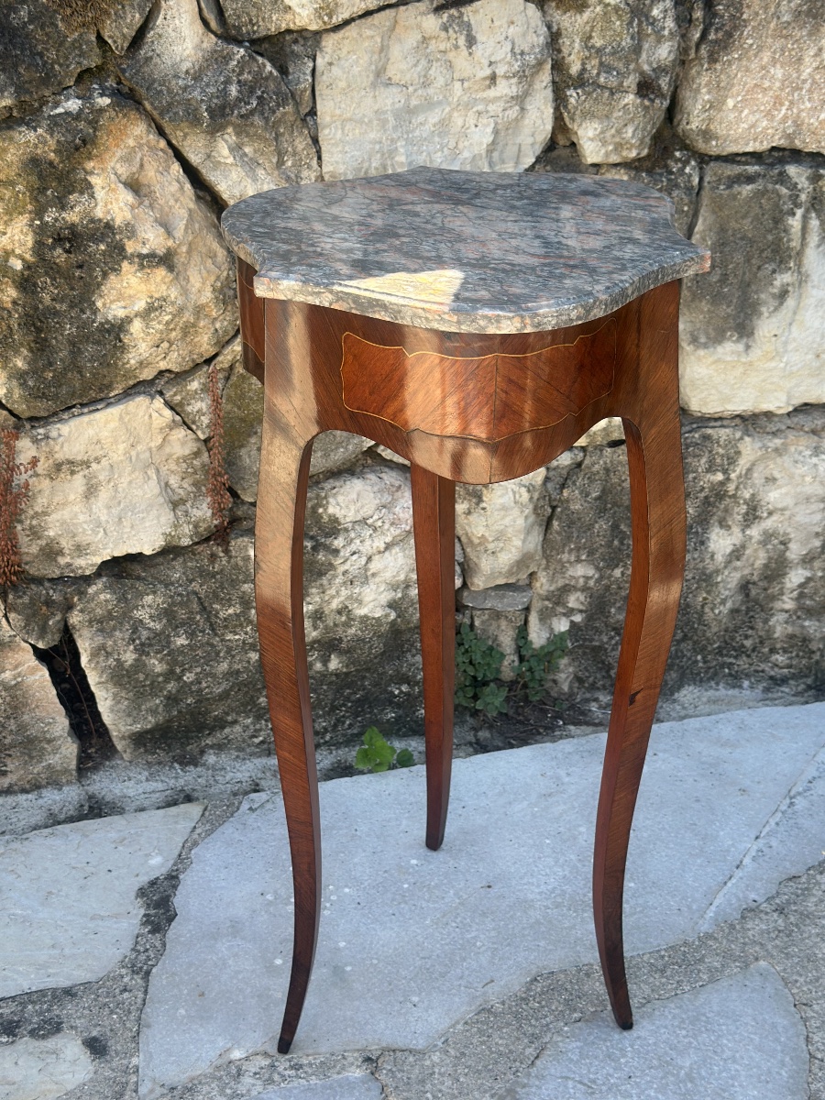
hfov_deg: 30.3
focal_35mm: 48
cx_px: 412
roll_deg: -1.7
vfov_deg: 39.7
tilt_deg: -25.9
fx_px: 1525
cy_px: 550
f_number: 1.78
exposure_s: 1/719
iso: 80
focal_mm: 6.86
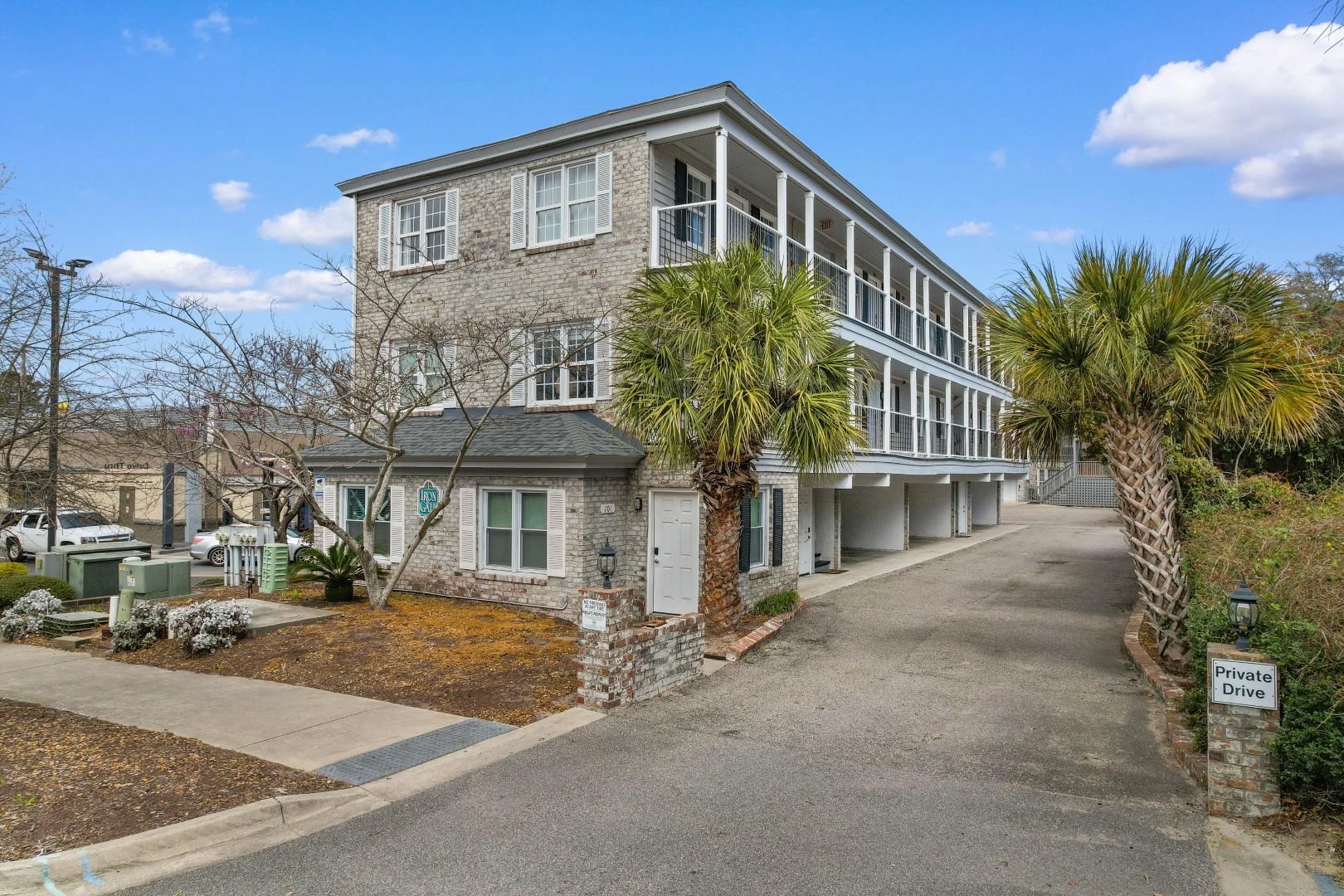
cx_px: 672
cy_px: 448
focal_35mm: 22
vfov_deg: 57.2
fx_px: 821
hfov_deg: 78.6
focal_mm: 8.38
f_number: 2.8
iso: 130
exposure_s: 1/640
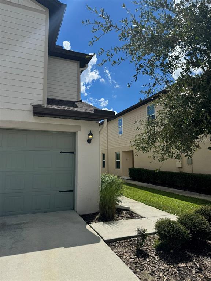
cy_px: 140
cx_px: 106
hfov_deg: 56.8
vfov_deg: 71.6
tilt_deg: +7.8
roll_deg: +1.1
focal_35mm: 24
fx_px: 195
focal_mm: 6.76
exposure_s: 1/9009
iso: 80
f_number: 1.78
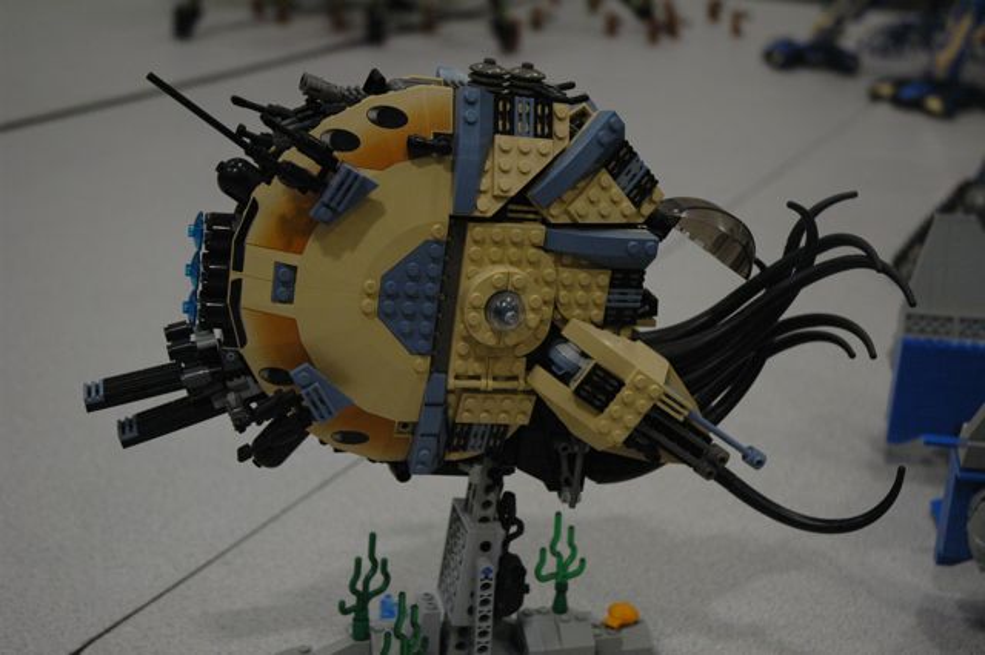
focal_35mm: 57
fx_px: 1559
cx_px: 492
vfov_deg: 23.8
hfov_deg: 35.1
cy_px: 328
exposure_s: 1/125
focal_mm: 38
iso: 1100
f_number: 4.2
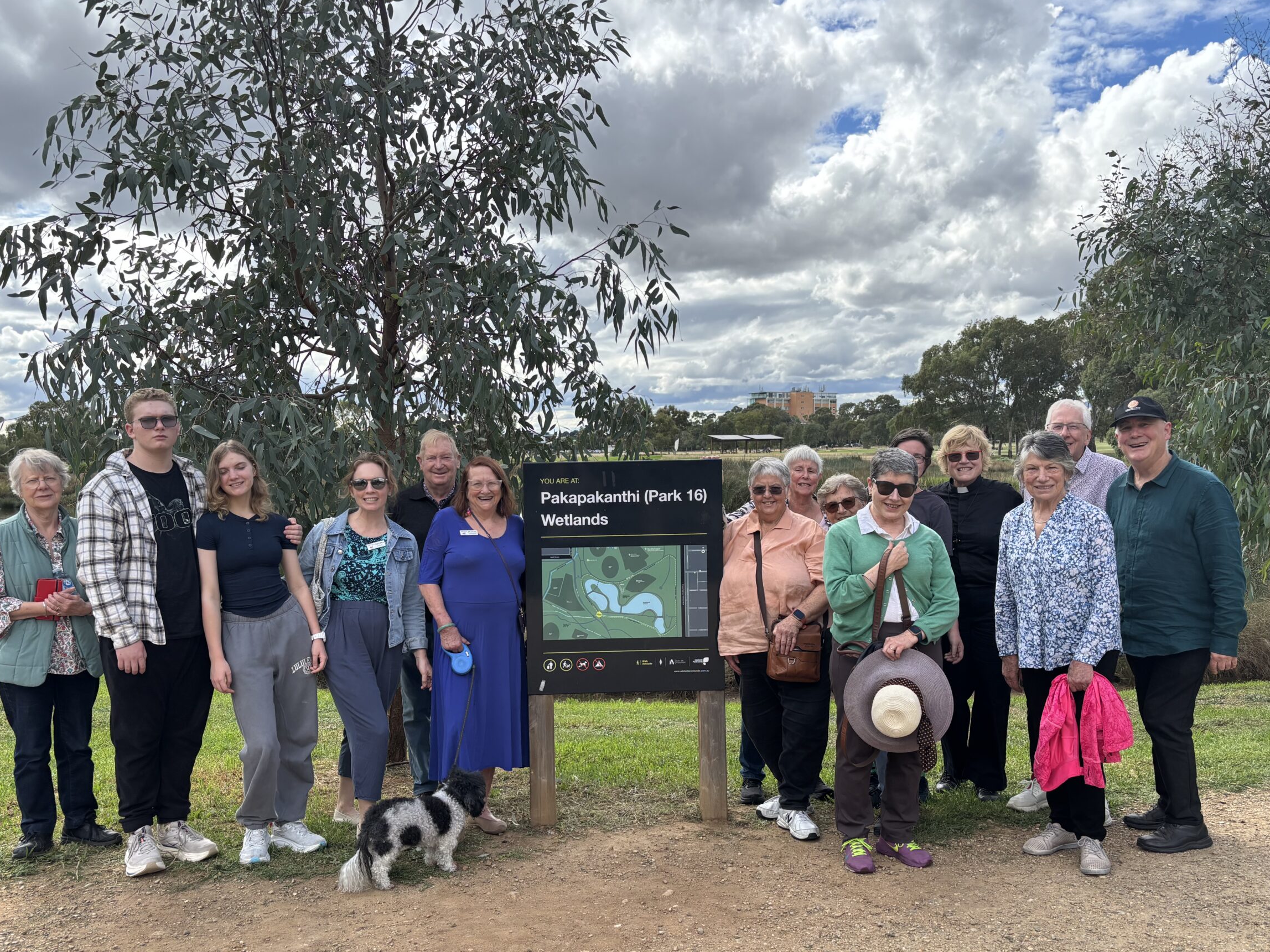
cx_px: 616
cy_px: 528
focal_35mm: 29
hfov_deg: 61.7
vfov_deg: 48.1
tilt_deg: -4.1
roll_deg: +1.2
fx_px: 1064
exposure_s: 1/1458
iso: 50
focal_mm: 5.96
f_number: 1.6
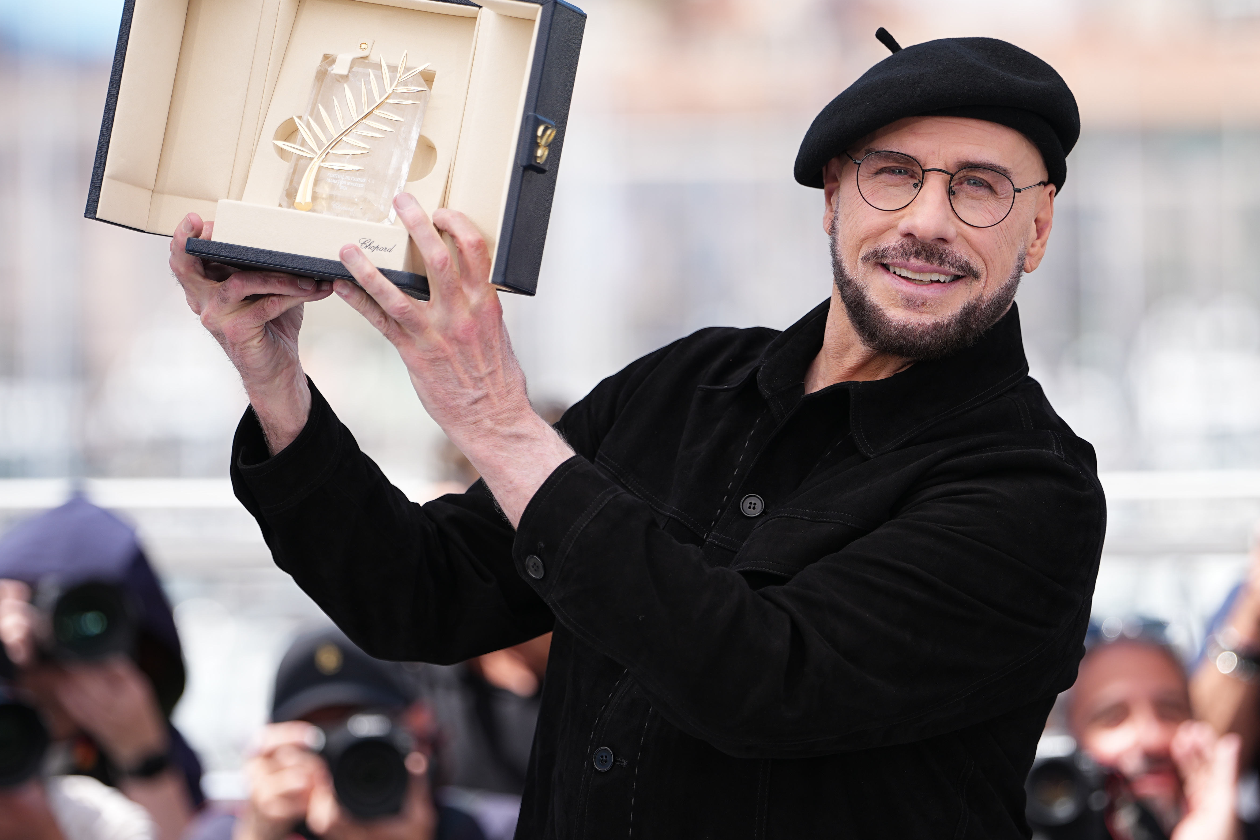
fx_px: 7770
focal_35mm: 222
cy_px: 353
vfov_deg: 6.2
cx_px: 650
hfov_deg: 9.3
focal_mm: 124
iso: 125
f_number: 2
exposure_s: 1/2000
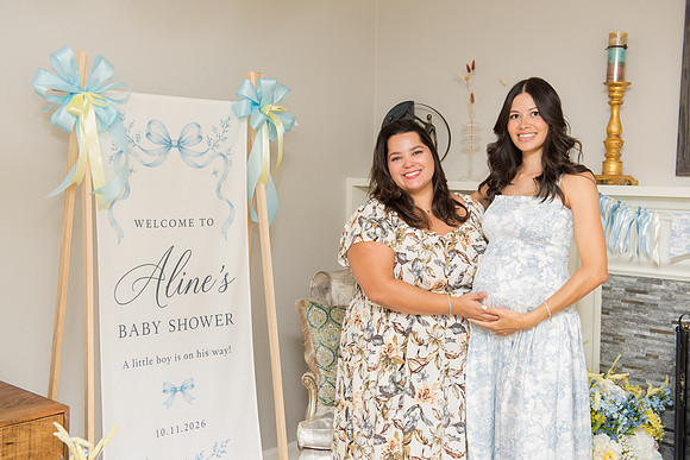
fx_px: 924
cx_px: 345
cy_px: 230
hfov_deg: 41.0
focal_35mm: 48
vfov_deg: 28.0
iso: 640
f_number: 5.6
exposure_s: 1/200
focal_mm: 48
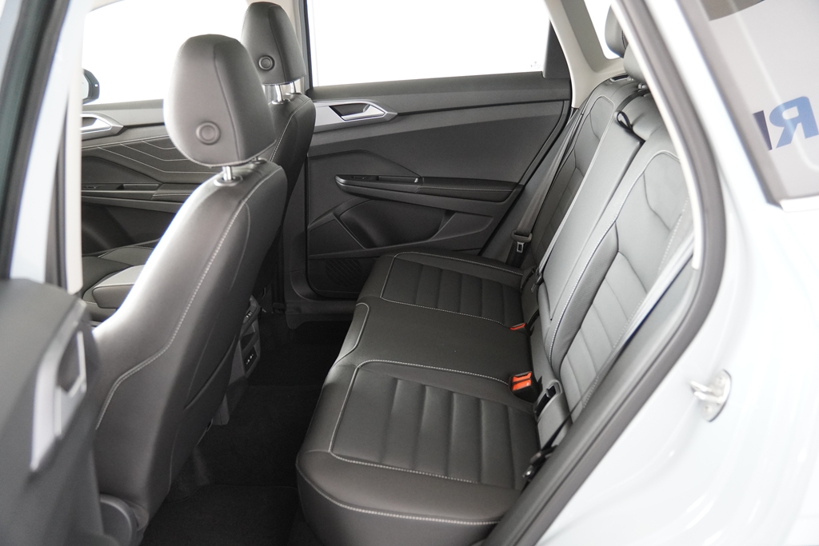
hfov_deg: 57.2
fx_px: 751
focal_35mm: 33
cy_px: 273
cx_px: 410
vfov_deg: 40.0
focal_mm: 22
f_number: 2.8
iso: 2500
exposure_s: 1/160
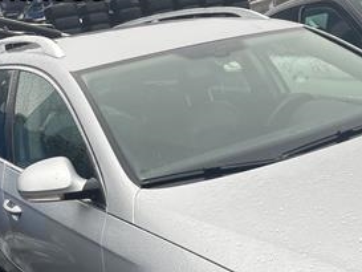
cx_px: 278
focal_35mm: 61
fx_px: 638
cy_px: 295
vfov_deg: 22.7
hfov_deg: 31.0
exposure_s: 1/121
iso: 50
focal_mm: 4.2
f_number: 1.6
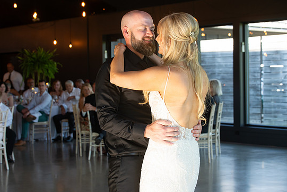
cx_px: 134
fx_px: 598
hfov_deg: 27.0
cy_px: 90
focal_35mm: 75
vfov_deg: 18.2
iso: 1000
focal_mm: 70
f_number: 6.3
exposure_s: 1/160
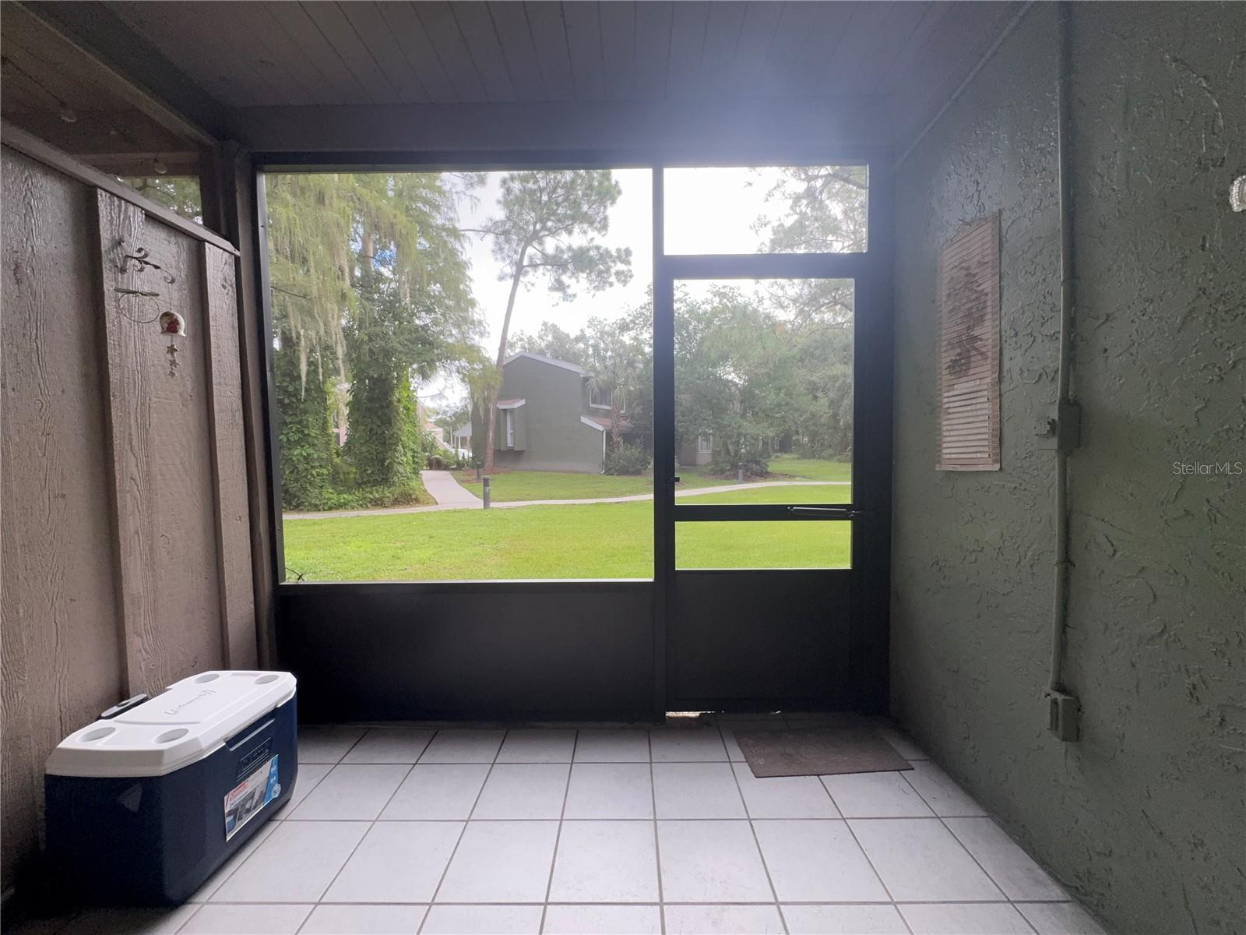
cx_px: 623
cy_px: 468
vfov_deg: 85.7
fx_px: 504
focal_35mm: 14
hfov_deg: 102.1
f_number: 2.2
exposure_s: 1/124
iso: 40
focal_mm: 2.22
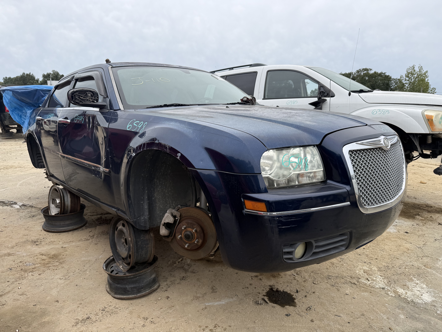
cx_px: 221
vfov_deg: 56.8
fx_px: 306
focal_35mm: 24
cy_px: 166
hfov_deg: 71.6
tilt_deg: -9.7
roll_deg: -3.4
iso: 80
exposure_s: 1/1032
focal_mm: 6.76
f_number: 1.78
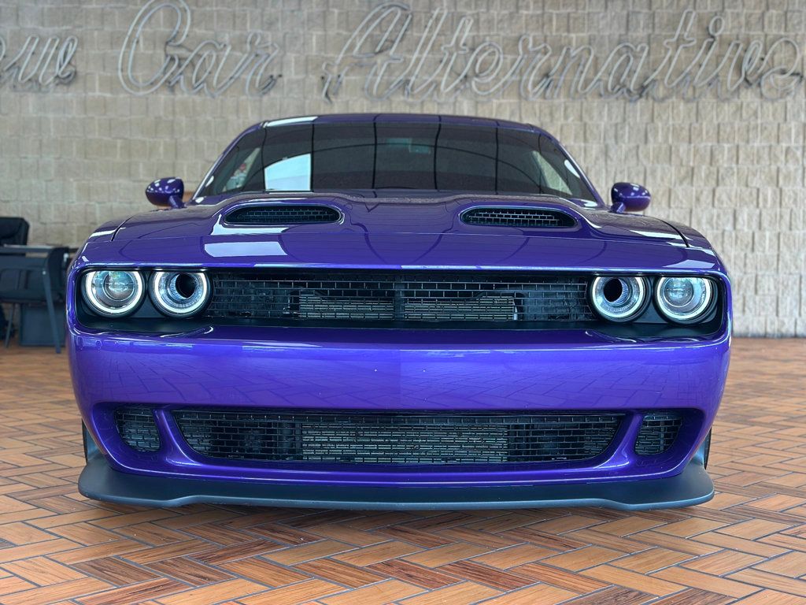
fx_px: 1118
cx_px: 403
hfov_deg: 39.7
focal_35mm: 48
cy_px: 302
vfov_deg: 30.3
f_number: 1.78
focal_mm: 6.86
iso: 100
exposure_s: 1/170
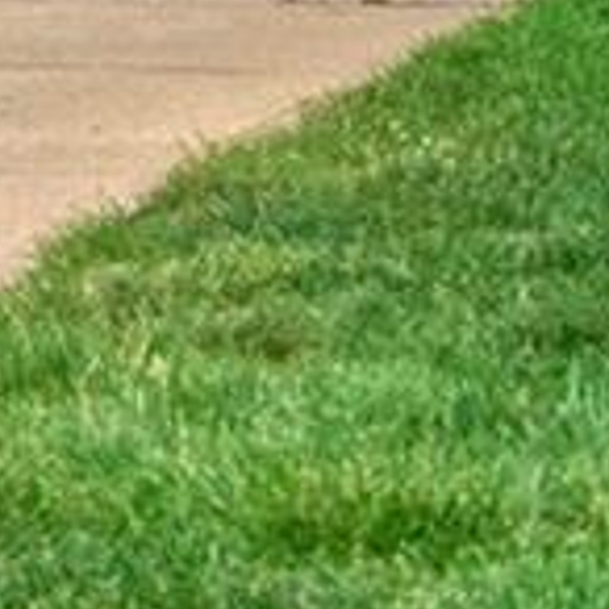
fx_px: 5553
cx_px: -2236
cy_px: -288
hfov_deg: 5.2
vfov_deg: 6.2
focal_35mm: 279
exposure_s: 1/1000
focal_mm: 30
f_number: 5.6
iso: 500
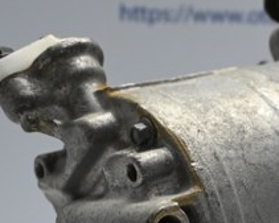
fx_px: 1124
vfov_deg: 11.4
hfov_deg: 13.8
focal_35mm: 136
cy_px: 133
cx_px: 331
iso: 640
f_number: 5
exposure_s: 1/50
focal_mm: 34
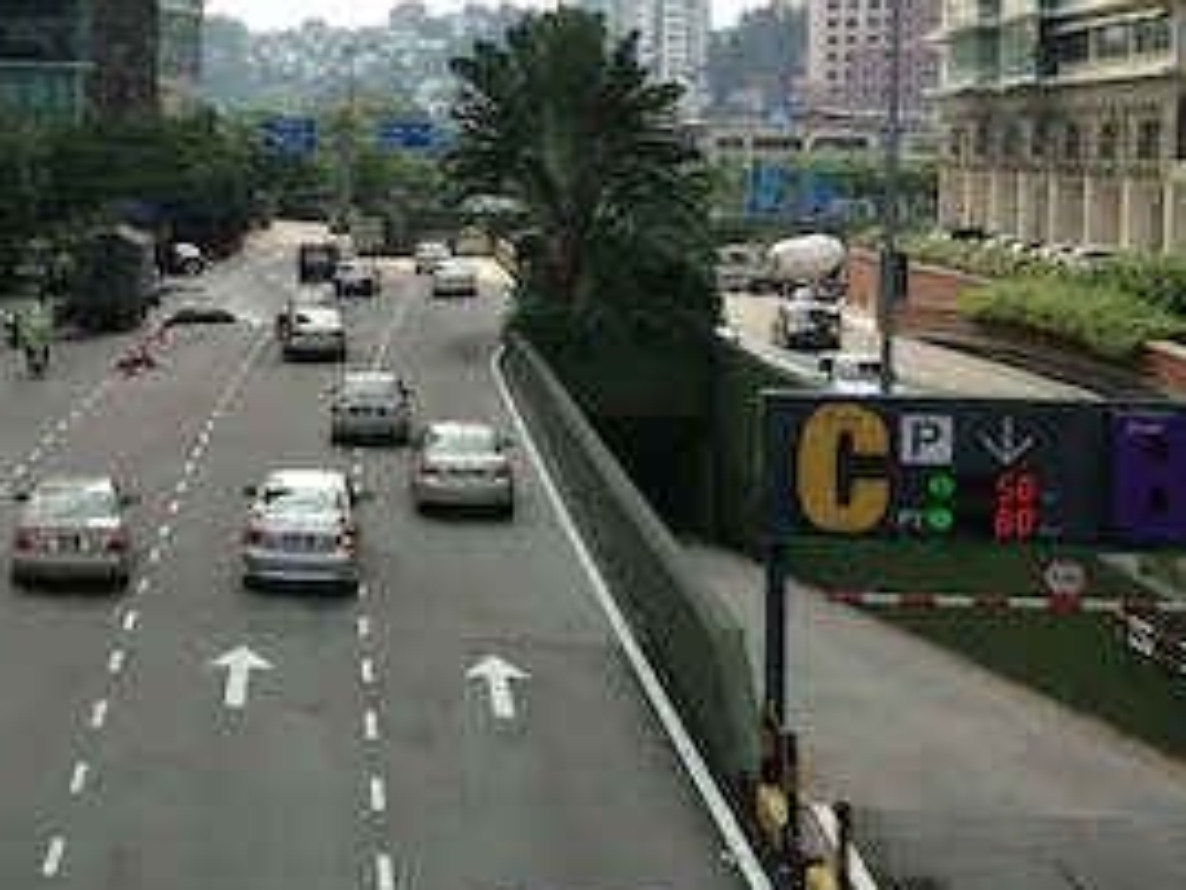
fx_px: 2535
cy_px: 279
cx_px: 89
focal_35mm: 74
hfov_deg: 25.4
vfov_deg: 19.8
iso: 50
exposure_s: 1/583
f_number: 2.4
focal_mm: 4.13
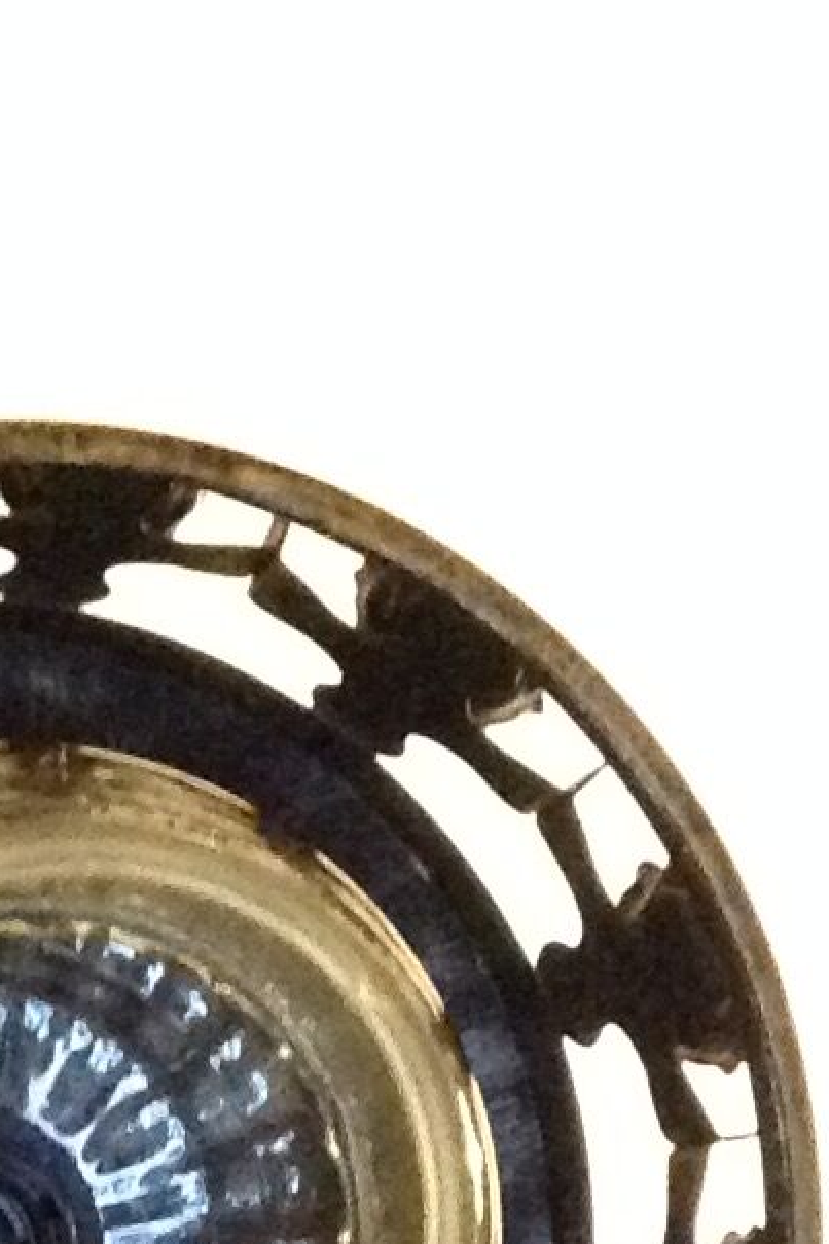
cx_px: 23
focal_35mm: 77
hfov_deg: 17.3
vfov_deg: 24.8
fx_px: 2661
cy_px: 1308
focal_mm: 2.18
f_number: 2.4
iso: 800
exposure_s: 1/15
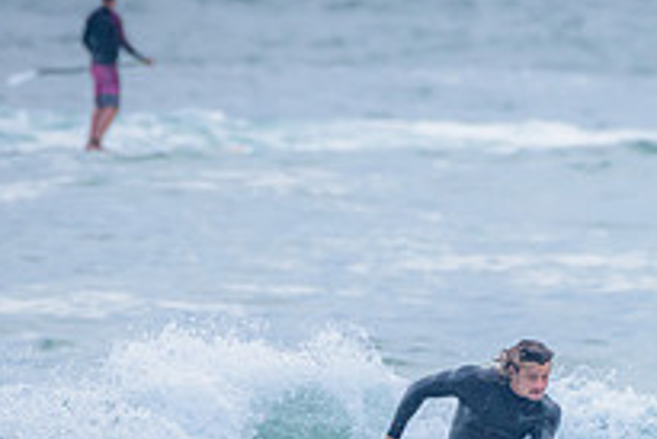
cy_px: 475
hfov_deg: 1.2
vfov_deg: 0.8
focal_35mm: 1735
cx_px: 357
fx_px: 31685
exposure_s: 1/2000
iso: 800
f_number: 6.3
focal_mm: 500
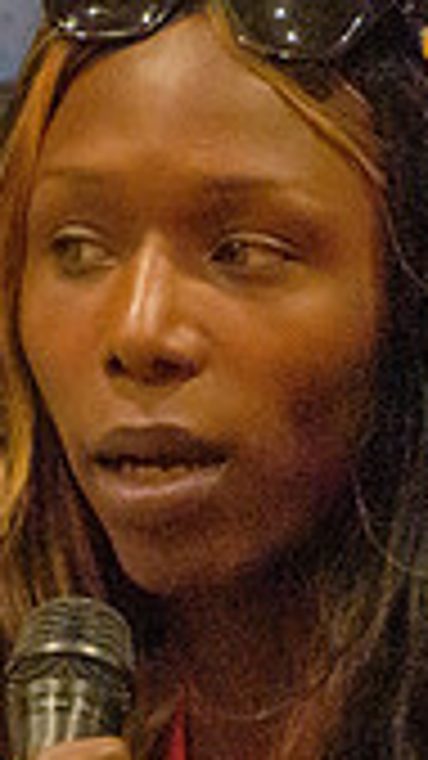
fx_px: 20731
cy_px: 645
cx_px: 140
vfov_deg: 2.1
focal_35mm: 1027
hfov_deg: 1.2
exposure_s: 1/200
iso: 12800
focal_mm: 190
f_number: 5.3
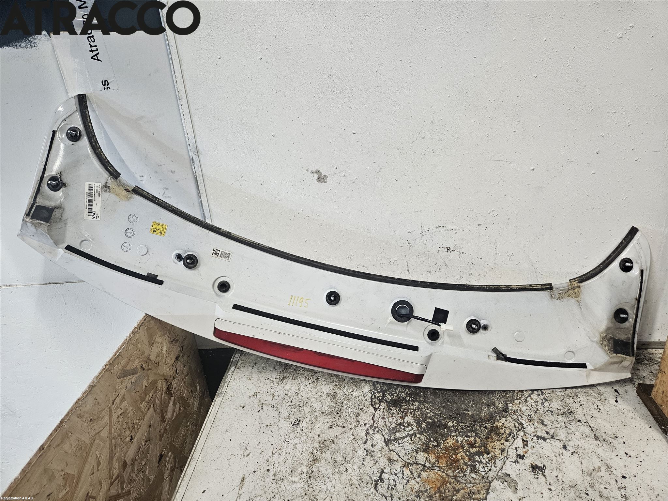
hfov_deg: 73.9
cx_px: 334
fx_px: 444
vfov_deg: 58.9
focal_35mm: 23
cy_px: 250
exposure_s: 1/100
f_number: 1.8
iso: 200
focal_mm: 5.4
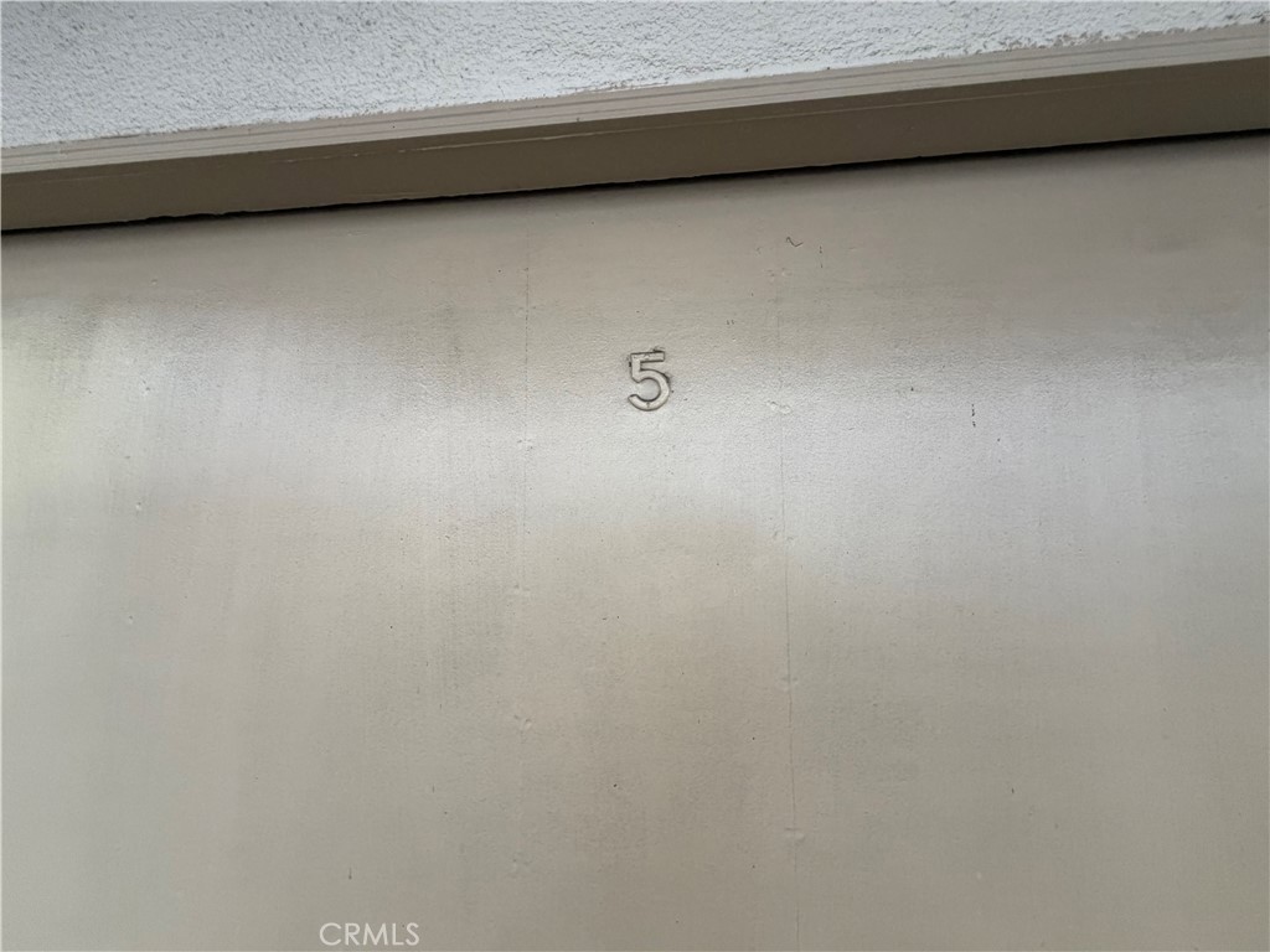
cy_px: 476
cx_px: 635
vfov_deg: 85.7
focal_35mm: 14
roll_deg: +0.9
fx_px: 514
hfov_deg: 102.1
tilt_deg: +3.6
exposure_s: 1/79
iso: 320
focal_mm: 2.22
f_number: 2.2
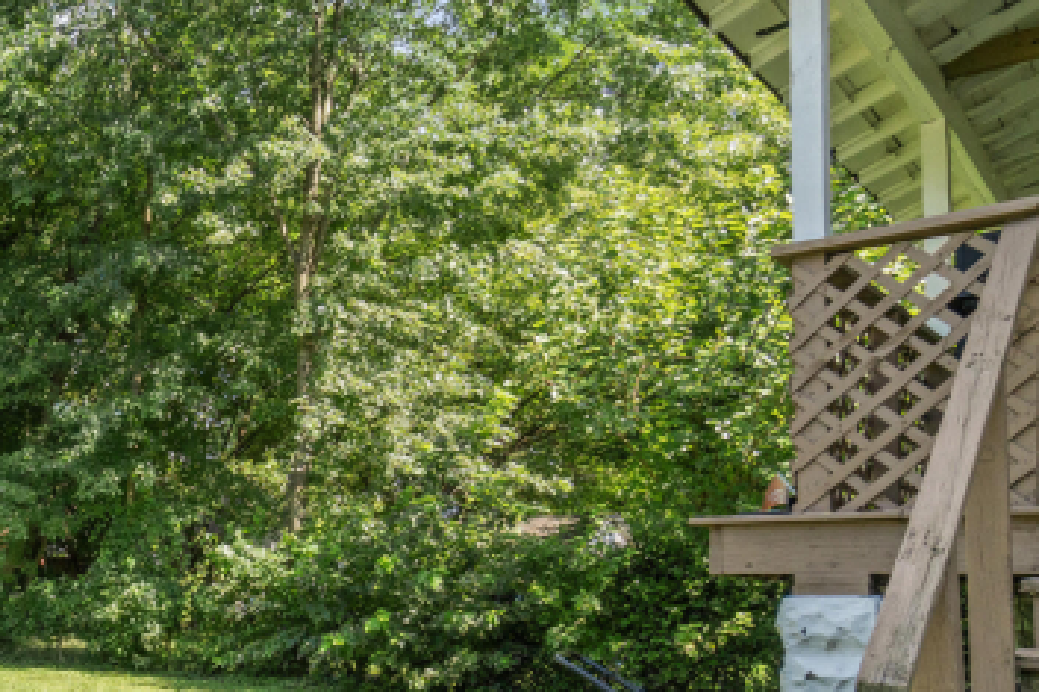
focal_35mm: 35
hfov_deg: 45.3
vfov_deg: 36.1
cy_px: 586
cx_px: -15
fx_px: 1011
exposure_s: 1/200
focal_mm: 11
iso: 400
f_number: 8
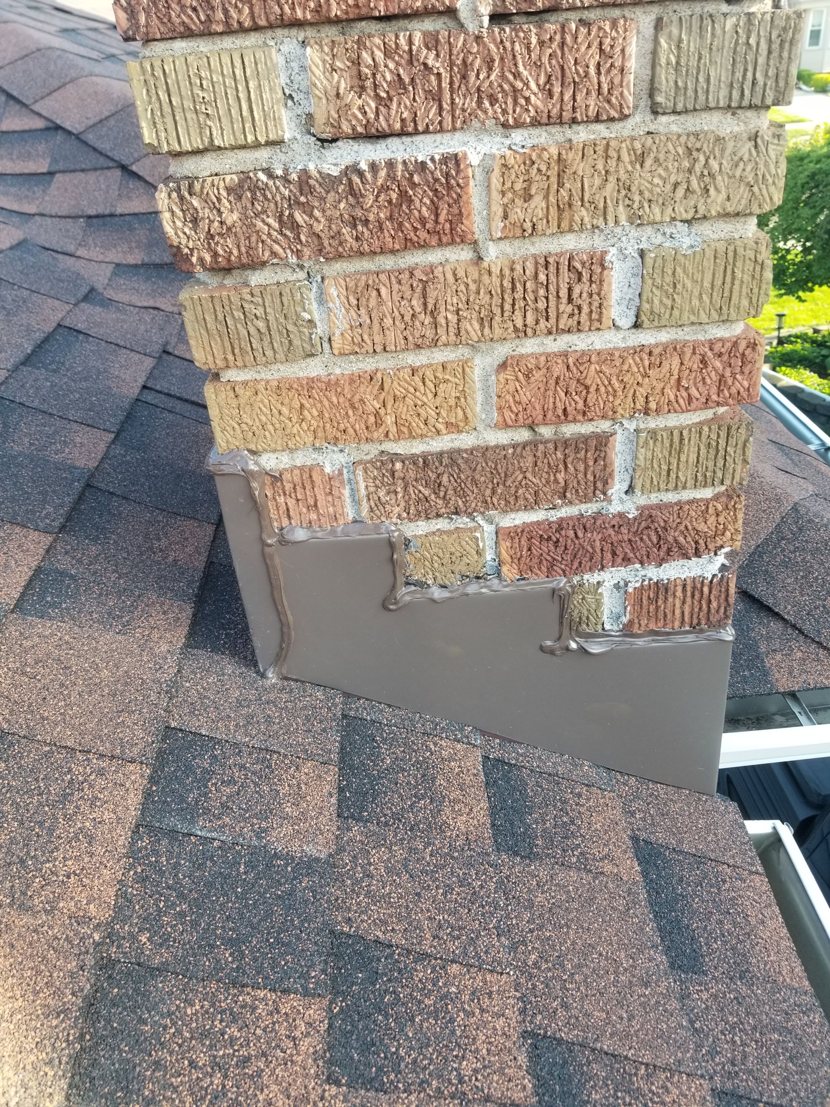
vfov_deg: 67.3
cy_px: 554
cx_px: 415
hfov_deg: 53.1
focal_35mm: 26
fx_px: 831
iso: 50
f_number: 1.7
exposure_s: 1/128
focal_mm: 4.25
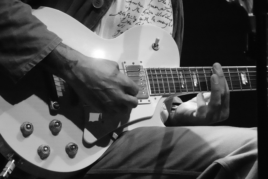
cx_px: 134
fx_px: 4221
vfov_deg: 2.4
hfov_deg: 3.6
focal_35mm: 567
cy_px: 90
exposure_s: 1/320
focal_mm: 207.88
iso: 12800
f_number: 4
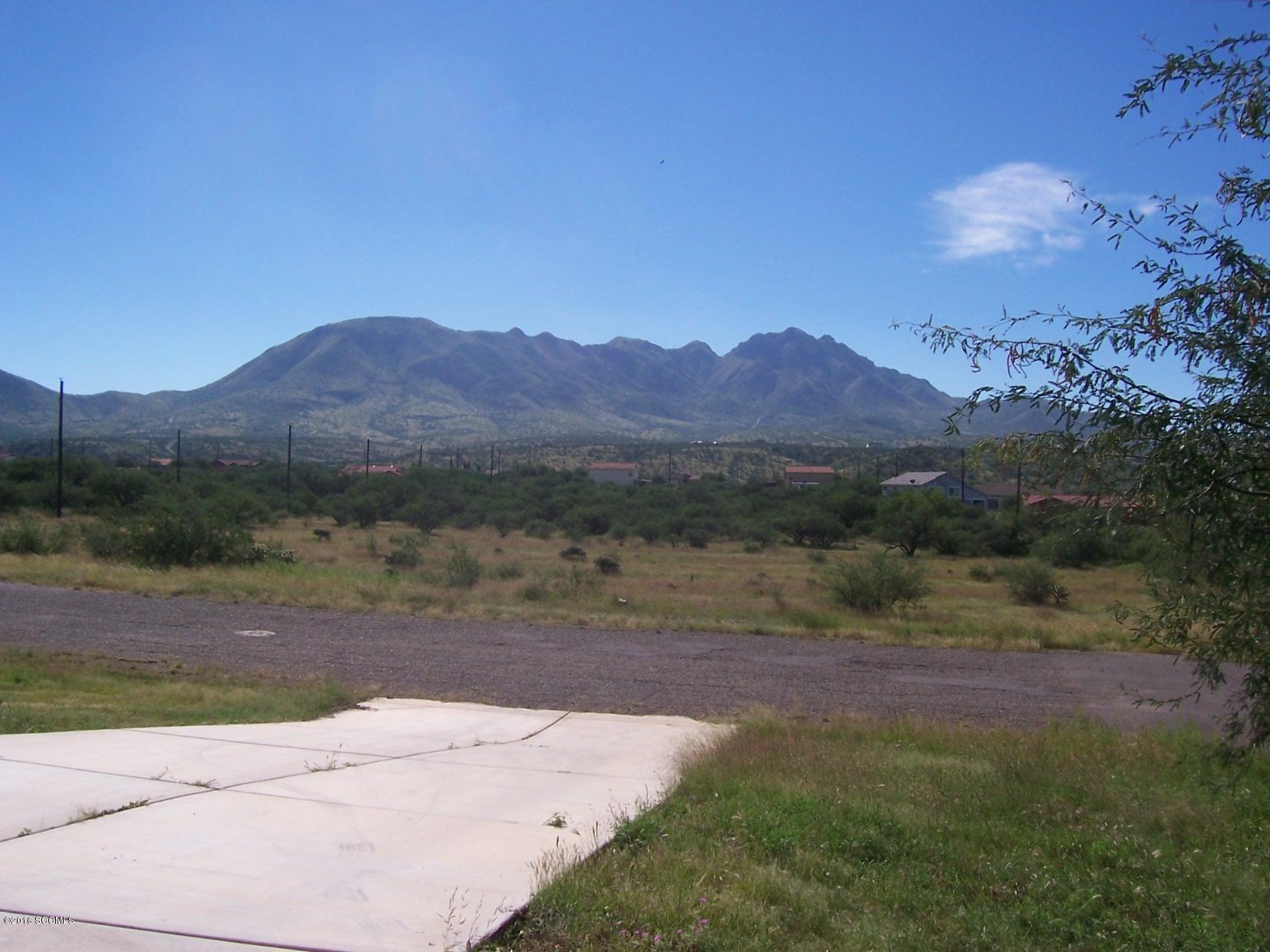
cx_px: 635
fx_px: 1247
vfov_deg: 41.8
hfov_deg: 54.0
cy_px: 476
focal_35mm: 34
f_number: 5.6
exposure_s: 1/750
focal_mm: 5.6
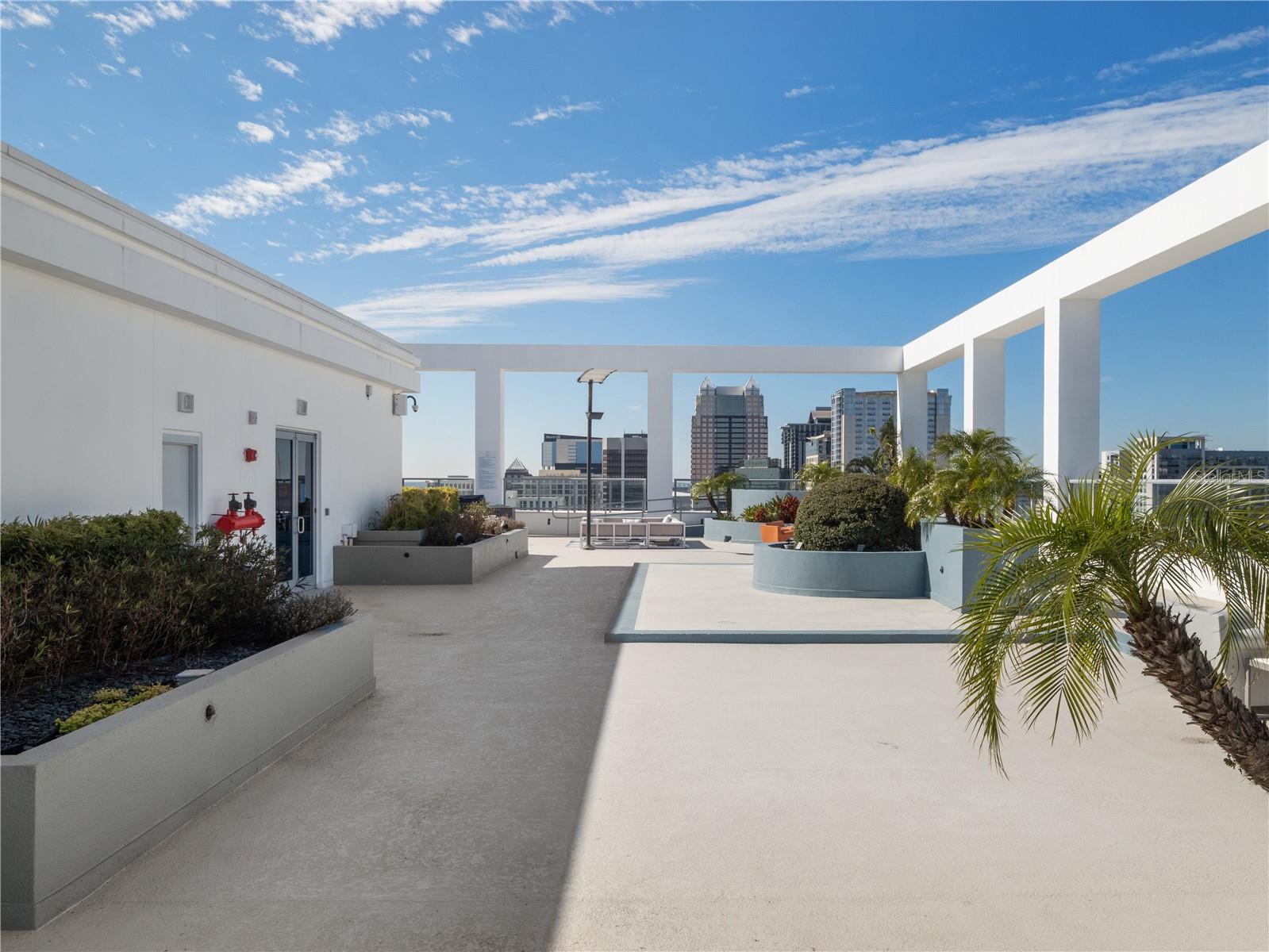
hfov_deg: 63.4
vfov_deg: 49.8
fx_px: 1027
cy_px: 476
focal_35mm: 28
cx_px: 634
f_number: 10
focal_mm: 14
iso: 400
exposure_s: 1/500
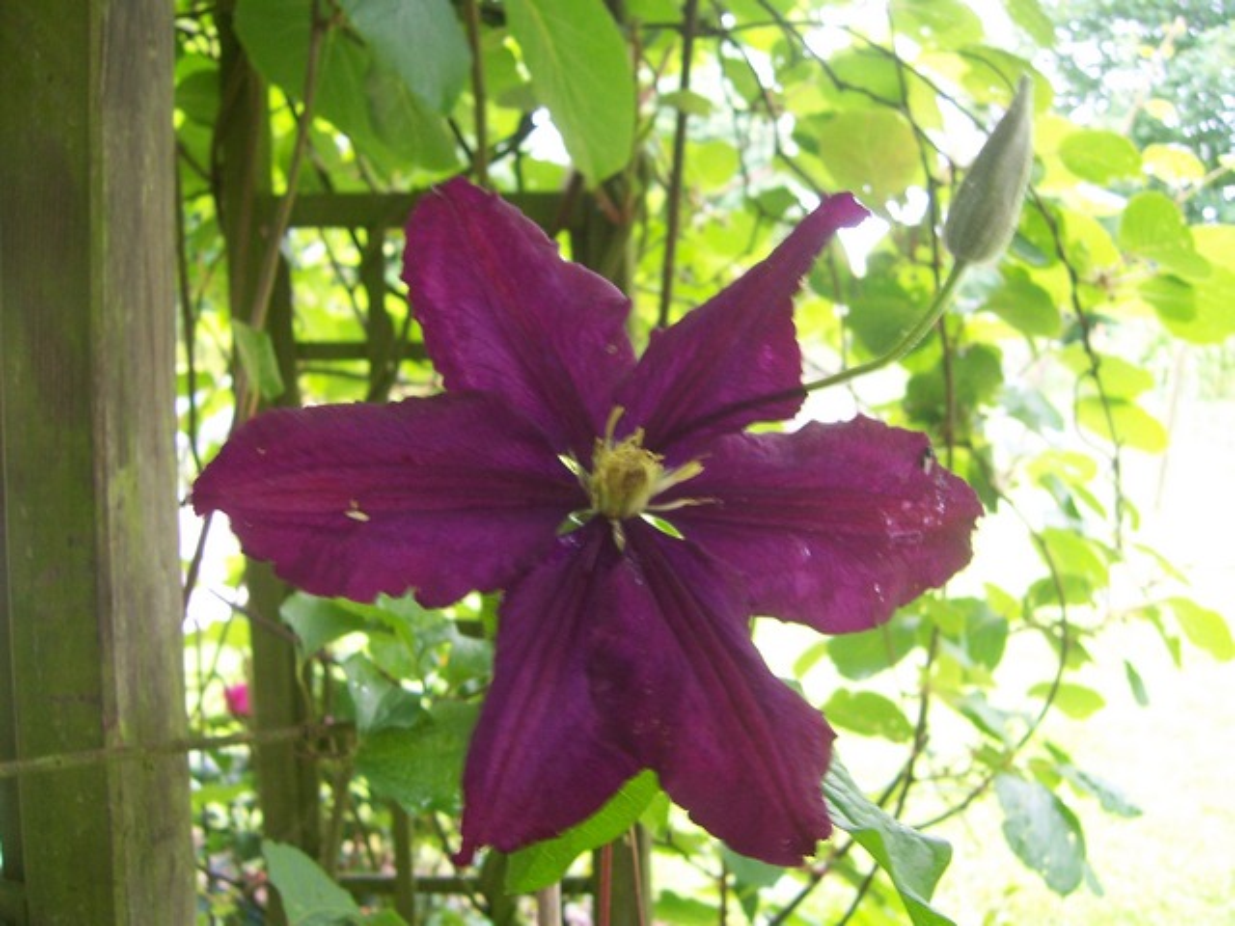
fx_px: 1284
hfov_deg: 51.4
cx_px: 618
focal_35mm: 36
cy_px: 463
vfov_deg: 39.7
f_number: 3
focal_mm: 6
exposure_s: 1/10
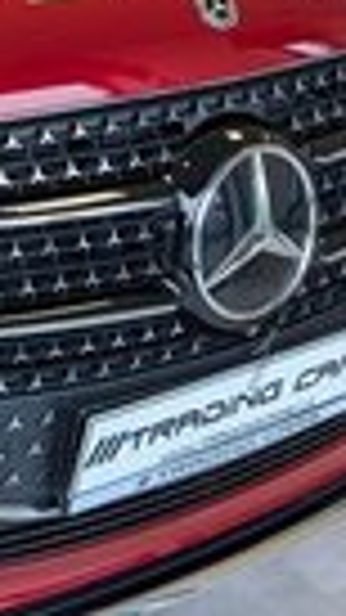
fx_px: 1518
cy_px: 36
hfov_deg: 12.0
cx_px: -274
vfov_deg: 22.3
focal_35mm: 93
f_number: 1.68
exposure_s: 1/47.3
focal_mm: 6.9
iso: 23
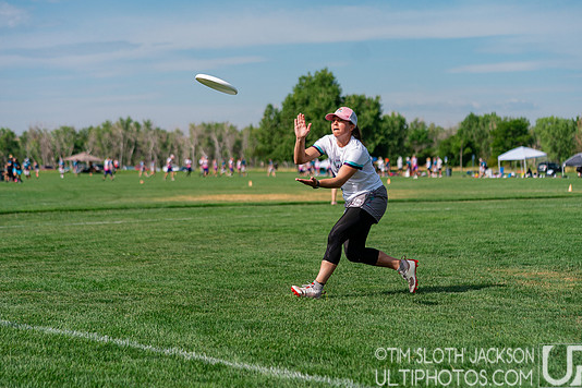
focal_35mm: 76
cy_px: 201
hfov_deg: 26.6
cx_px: 306
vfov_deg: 17.9
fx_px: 1229
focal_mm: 70
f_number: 2.8
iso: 500
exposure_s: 1/12800
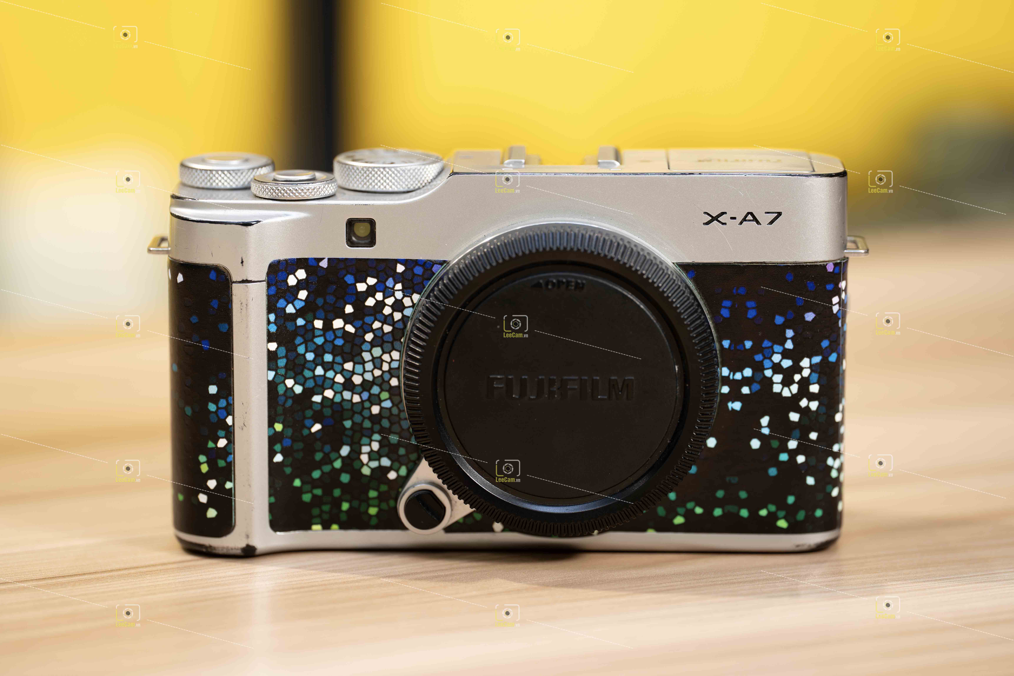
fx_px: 2957
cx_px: 507
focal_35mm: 105
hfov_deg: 19.5
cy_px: 338
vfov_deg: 13.0
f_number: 3.5
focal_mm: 105
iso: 800
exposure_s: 1/100
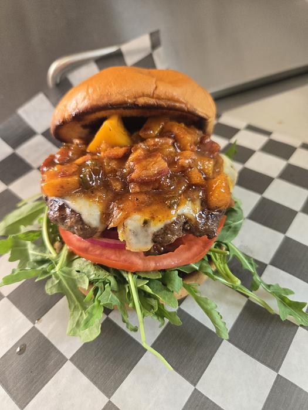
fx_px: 273
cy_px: 205
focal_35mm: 23
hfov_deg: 58.9
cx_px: 154
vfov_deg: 73.9
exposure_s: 1/120
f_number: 1.8
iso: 200
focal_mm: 5.4
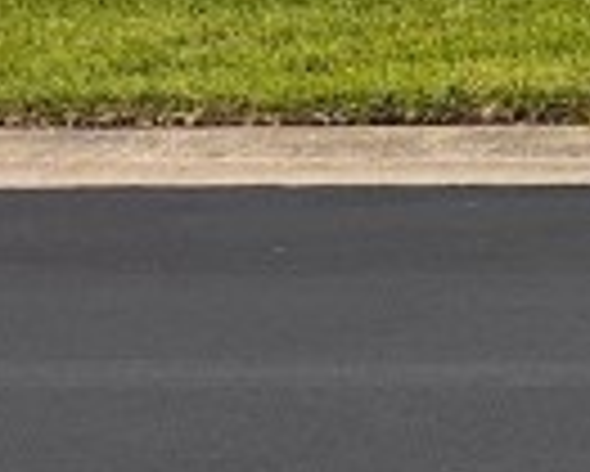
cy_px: -117
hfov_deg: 7.4
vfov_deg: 7.7
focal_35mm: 198
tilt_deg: -7.2
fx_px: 3460
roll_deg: +1.0
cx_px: 2279
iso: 50
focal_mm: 5.7
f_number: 1.5
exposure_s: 1/419
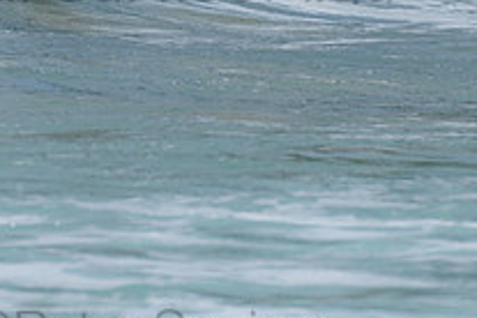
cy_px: -108
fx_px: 22735
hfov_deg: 1.2
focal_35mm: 1716
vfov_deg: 0.8
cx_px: -1
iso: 125
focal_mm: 500
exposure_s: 1/2000
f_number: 5.6
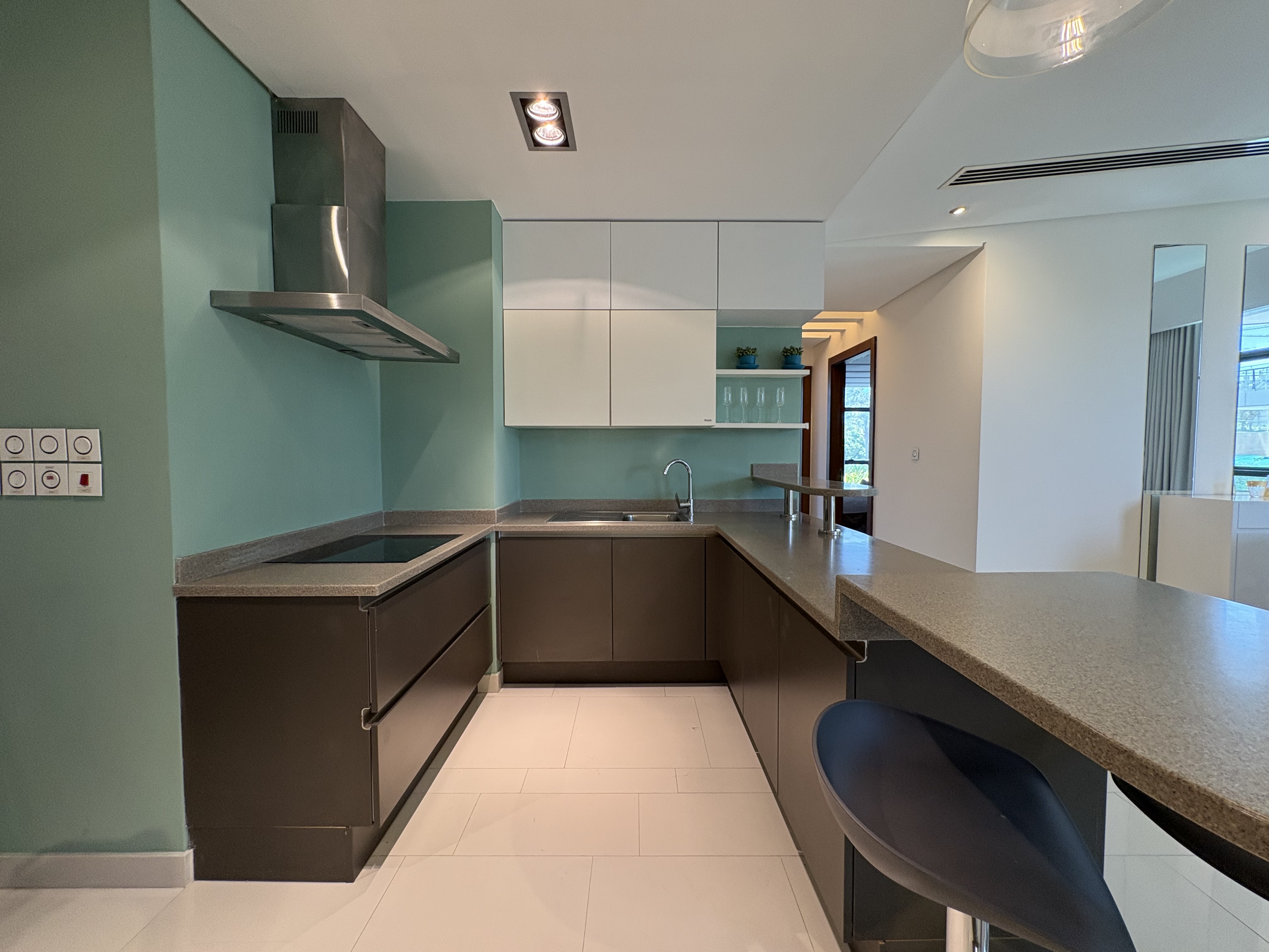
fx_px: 513
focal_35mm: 14
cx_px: 634
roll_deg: +0.1
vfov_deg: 85.7
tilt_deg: -3.0
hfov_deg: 102.1
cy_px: 476
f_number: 2.2
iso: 200
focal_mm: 2.22
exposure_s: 1/50
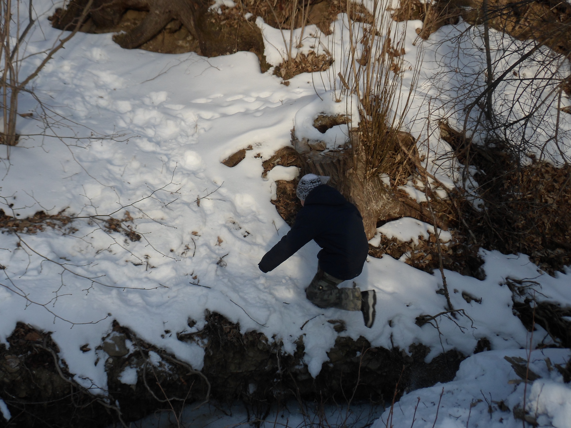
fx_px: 693
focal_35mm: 42
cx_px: 286
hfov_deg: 44.8
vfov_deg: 34.3
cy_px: 214
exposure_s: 1/250
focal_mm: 6.5
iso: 80
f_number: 4
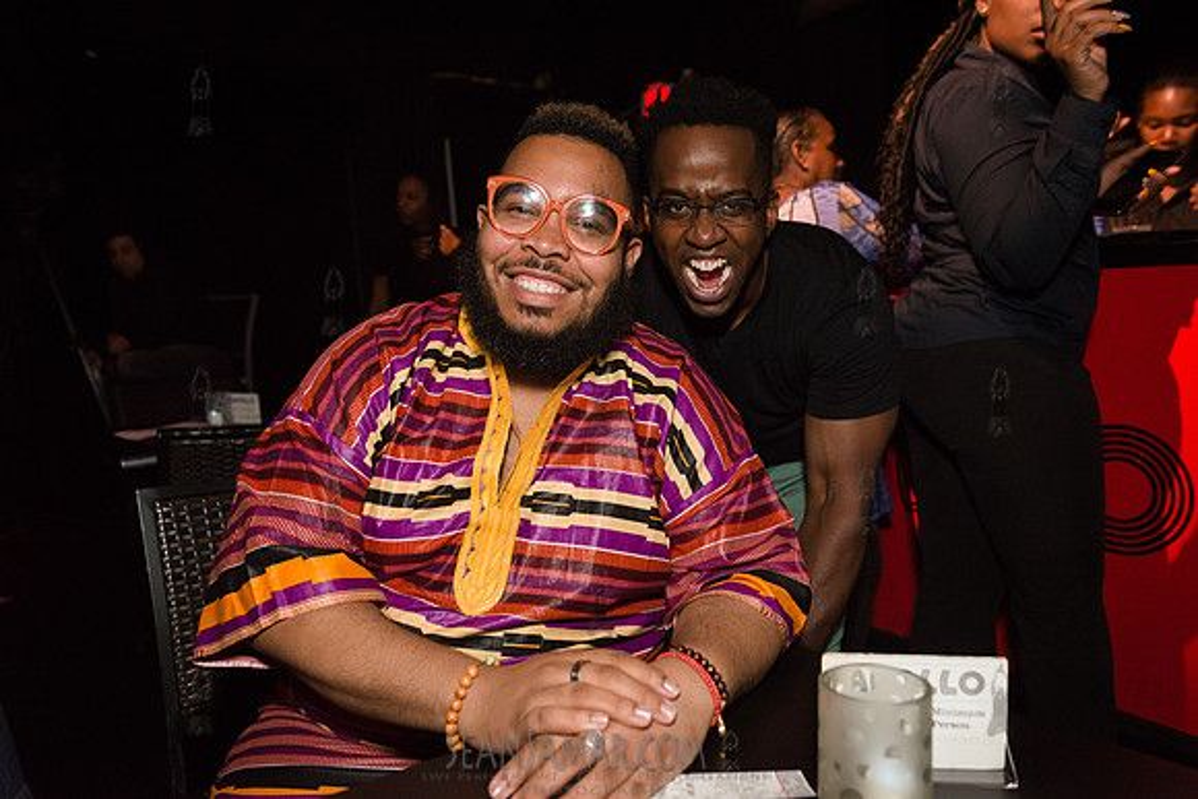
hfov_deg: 67.4
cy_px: 400
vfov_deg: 48.0
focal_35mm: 27
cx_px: 599
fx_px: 899
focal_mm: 27
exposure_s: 1/400
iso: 2500
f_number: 4
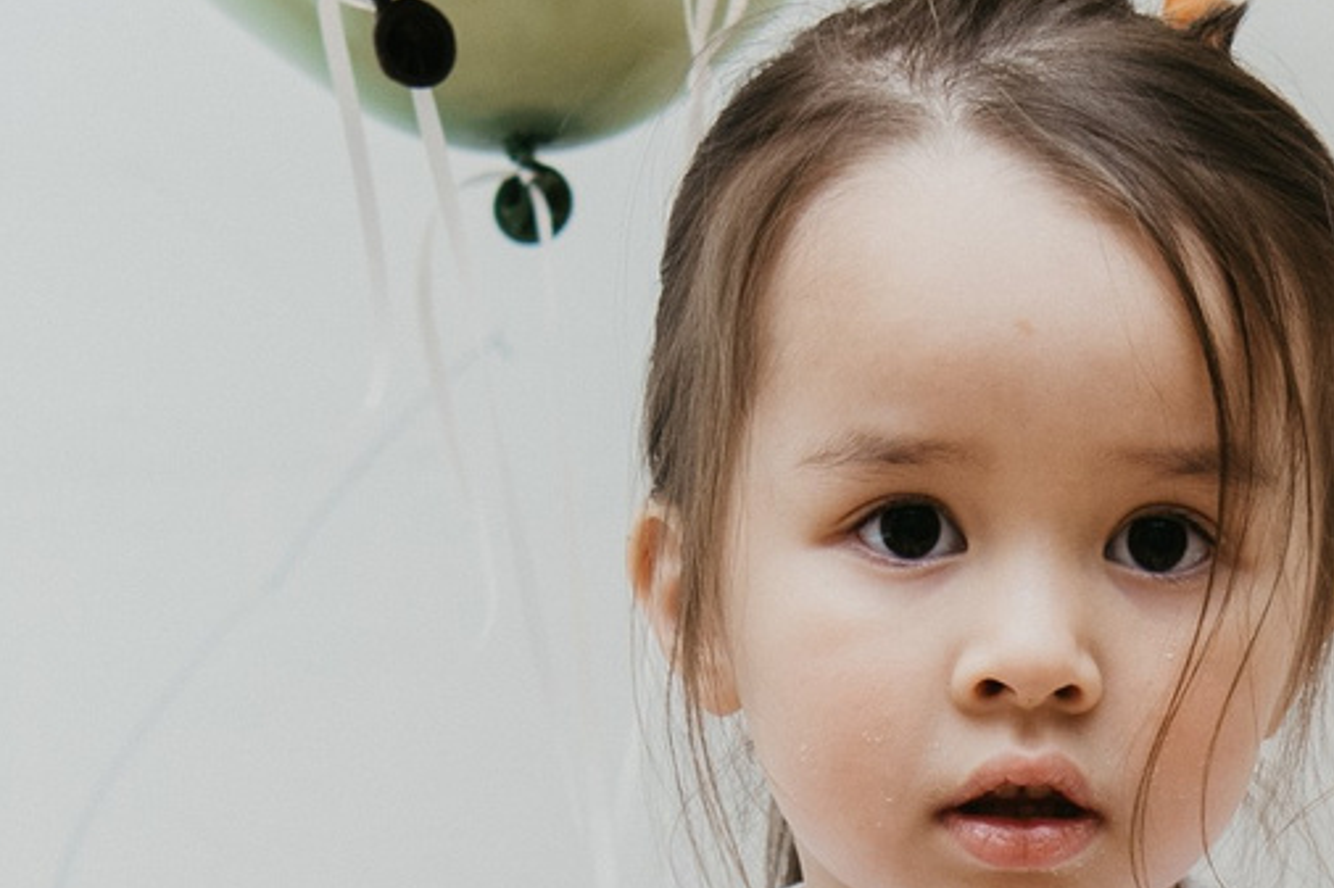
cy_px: 1266
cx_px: 1197
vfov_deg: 7.8
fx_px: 6371
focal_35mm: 172
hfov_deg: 11.9
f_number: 3.5
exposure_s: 1/160
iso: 125
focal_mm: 34
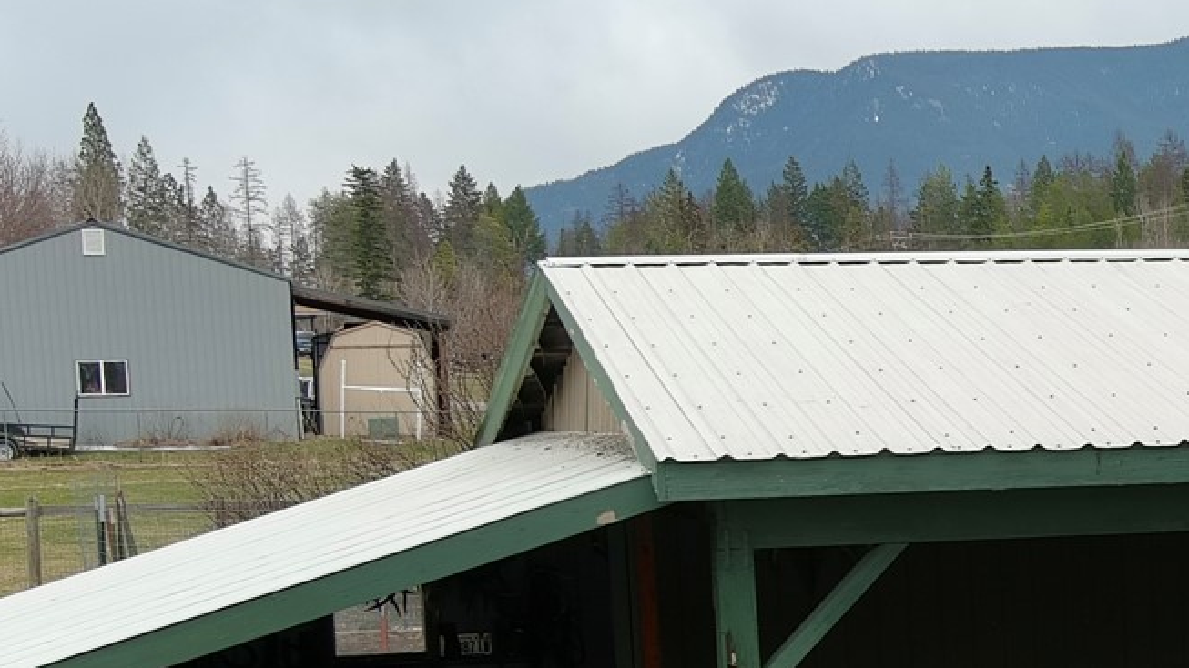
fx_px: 3184
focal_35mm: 101
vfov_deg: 11.8
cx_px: 1391
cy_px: 686
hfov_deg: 20.0
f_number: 2.8
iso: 100
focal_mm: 10.57
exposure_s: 1/400
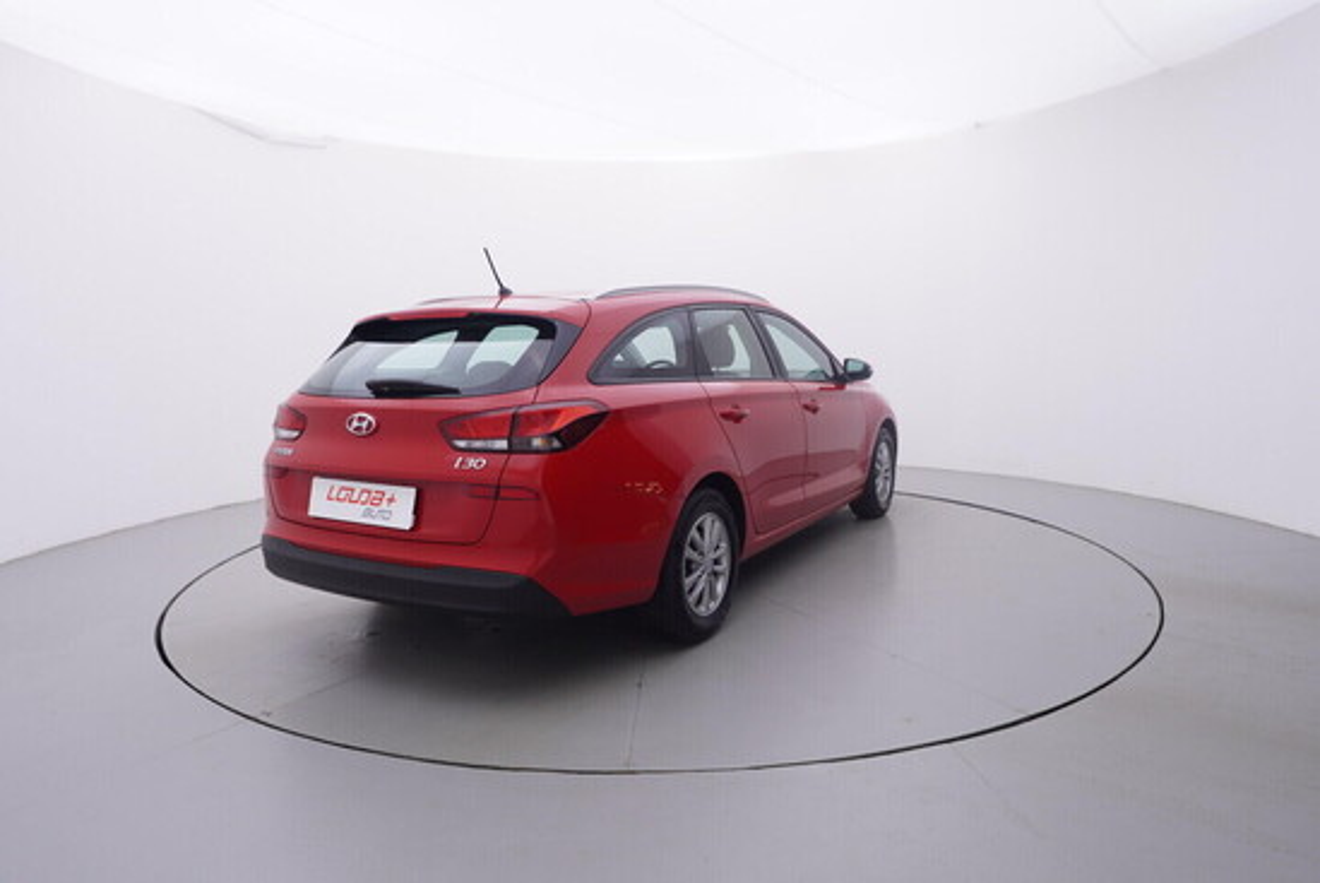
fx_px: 826
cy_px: 442
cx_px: 660
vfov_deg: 56.2
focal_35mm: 22
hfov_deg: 77.3
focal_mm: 15
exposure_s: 1/80
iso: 200
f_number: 5
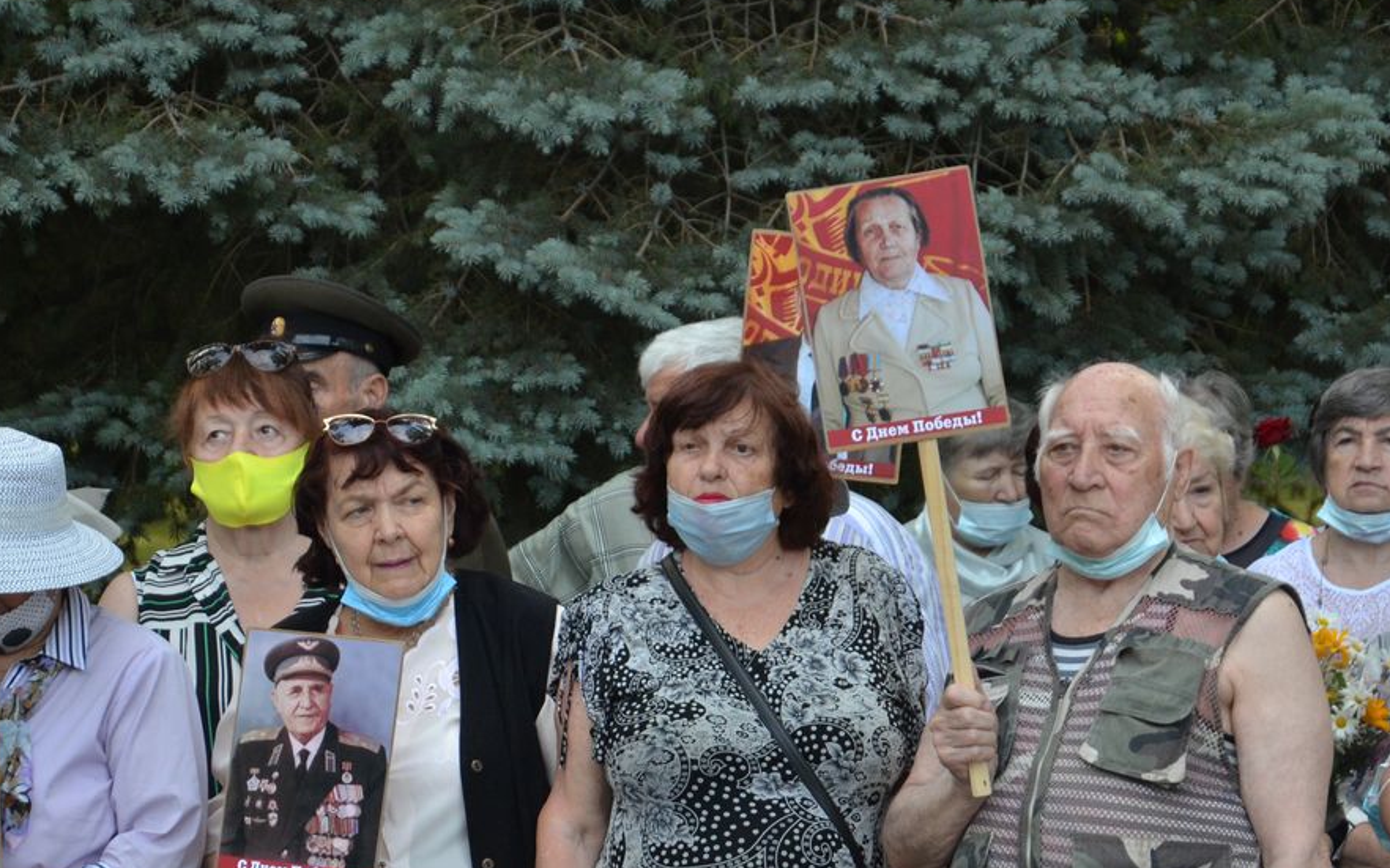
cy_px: 631
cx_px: 782
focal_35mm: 206
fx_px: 7795
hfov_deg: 10.2
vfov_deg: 6.4
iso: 640
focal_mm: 85
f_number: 5.6
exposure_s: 1/500
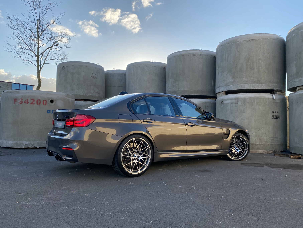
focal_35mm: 26
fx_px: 228
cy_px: 114
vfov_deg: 53.1
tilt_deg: +2.8
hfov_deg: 67.3
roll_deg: -2.2
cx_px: 152
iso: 32
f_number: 1.8
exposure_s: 1/1412
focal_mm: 4.25
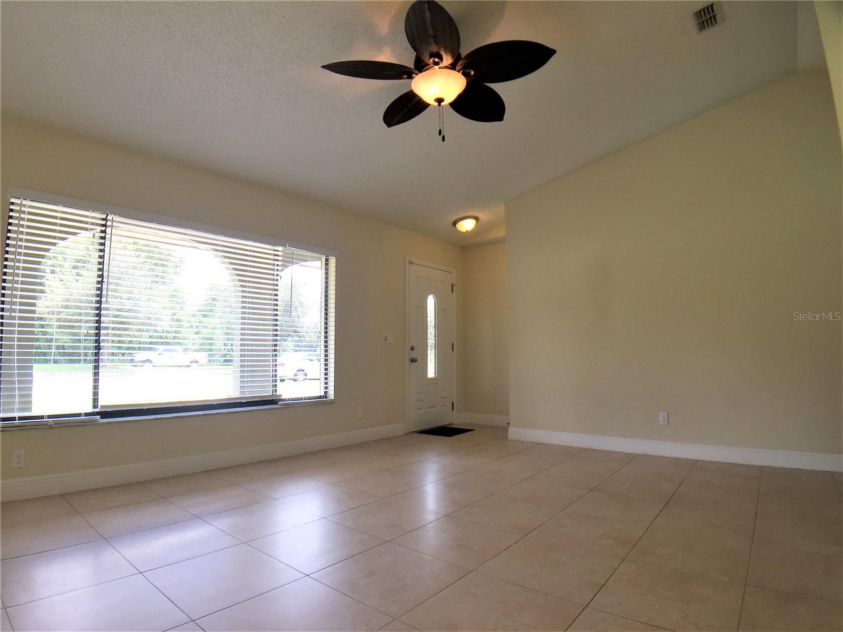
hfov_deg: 61.7
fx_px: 706
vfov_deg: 48.2
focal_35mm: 29
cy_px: 316
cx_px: 422
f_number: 2.2
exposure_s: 1/120
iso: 32
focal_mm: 4.15
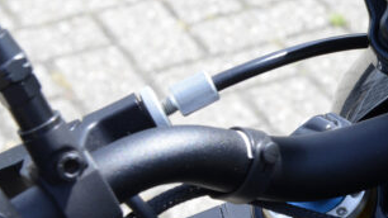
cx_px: 564
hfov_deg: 11.6
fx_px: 1831
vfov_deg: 6.8
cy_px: 117
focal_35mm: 178
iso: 400
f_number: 9
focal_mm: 52
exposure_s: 1/160
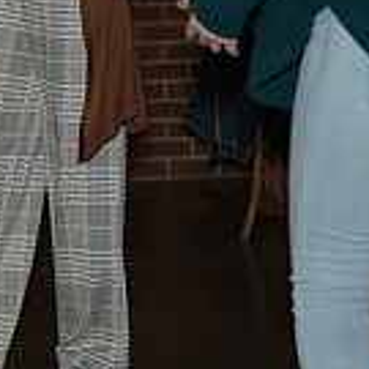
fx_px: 1761
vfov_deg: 11.7
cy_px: -78
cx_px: -210
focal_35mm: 146
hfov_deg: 11.4
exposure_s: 1/250
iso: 2500
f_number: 2.8
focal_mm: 40
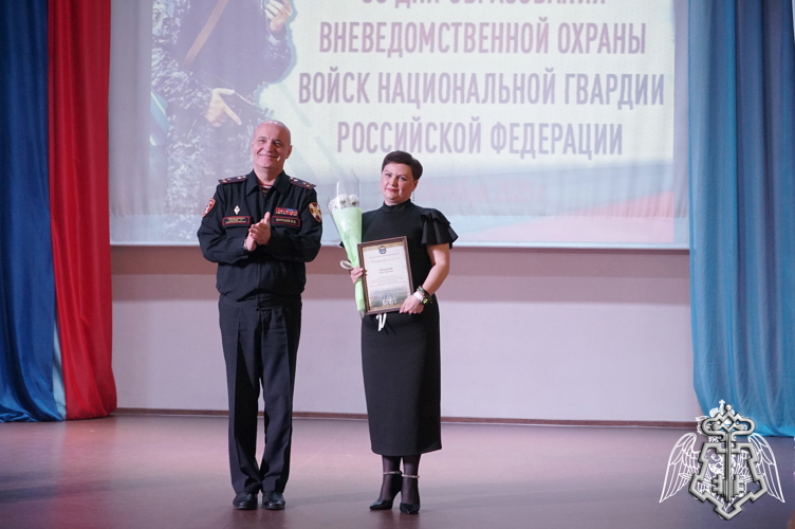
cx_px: 398
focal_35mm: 80
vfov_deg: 17.1
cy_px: 264
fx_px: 1754
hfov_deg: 25.5
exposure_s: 1/100
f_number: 5.6
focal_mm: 53
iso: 3200
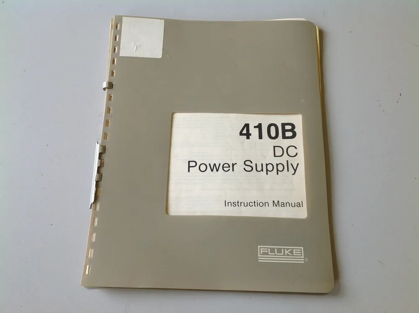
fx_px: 423
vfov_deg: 40.6
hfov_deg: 52.7
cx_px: 210
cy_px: 156
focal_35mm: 35
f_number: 2.4
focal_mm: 4.28
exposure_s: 1/120
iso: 80
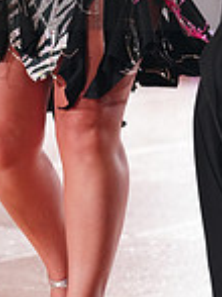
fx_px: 2886
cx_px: 183
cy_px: -36
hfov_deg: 4.4
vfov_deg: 5.9
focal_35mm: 337
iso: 2000
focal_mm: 89
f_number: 2.8
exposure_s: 1/640
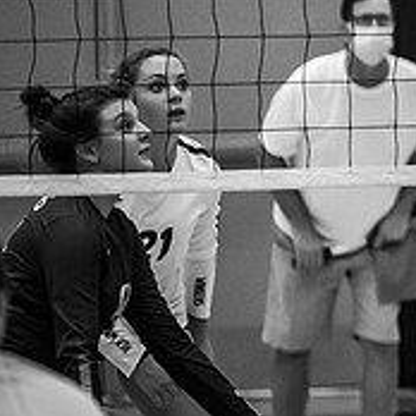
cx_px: 910
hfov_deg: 3.1
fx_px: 7709
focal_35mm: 567
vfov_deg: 3.1
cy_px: -33
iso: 8000
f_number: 2.8
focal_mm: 135
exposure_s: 1/800
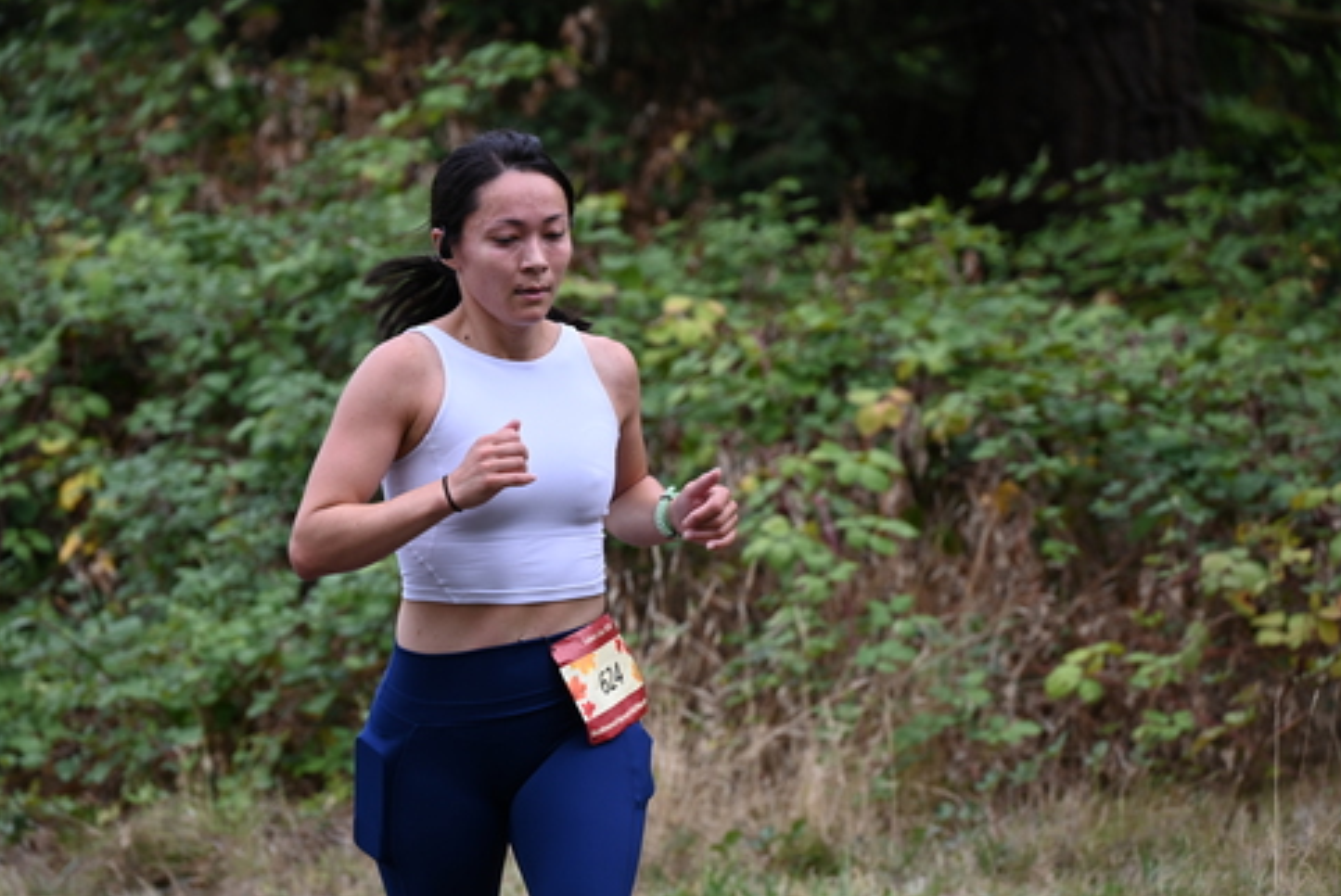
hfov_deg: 9.0
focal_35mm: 228
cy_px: 494
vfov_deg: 6.0
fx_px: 8498
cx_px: 612
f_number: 6.3
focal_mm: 200
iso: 400
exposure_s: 1/320
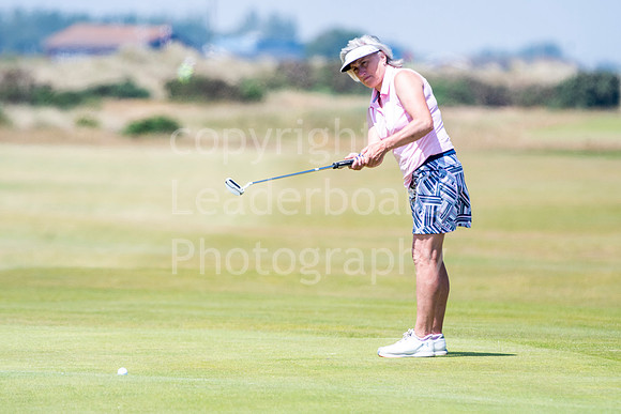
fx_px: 10093
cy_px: 207
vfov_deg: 2.4
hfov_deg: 3.5
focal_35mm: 585
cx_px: 310
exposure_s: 1/1250
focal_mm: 390
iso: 400
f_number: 5.6
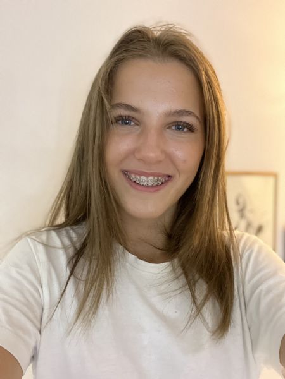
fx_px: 329
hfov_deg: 46.8
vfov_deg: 60.0
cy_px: 190
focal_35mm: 30
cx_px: 142
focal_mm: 2.71
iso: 800
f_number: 2.2
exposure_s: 1/18
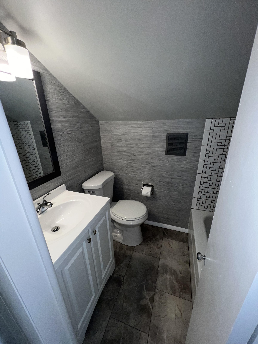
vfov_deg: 106.2
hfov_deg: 89.9
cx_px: 129
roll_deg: +0.6
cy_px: 172
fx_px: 129
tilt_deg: -21.0
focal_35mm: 13
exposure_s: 1/122
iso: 50
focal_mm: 1.57
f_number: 1.8
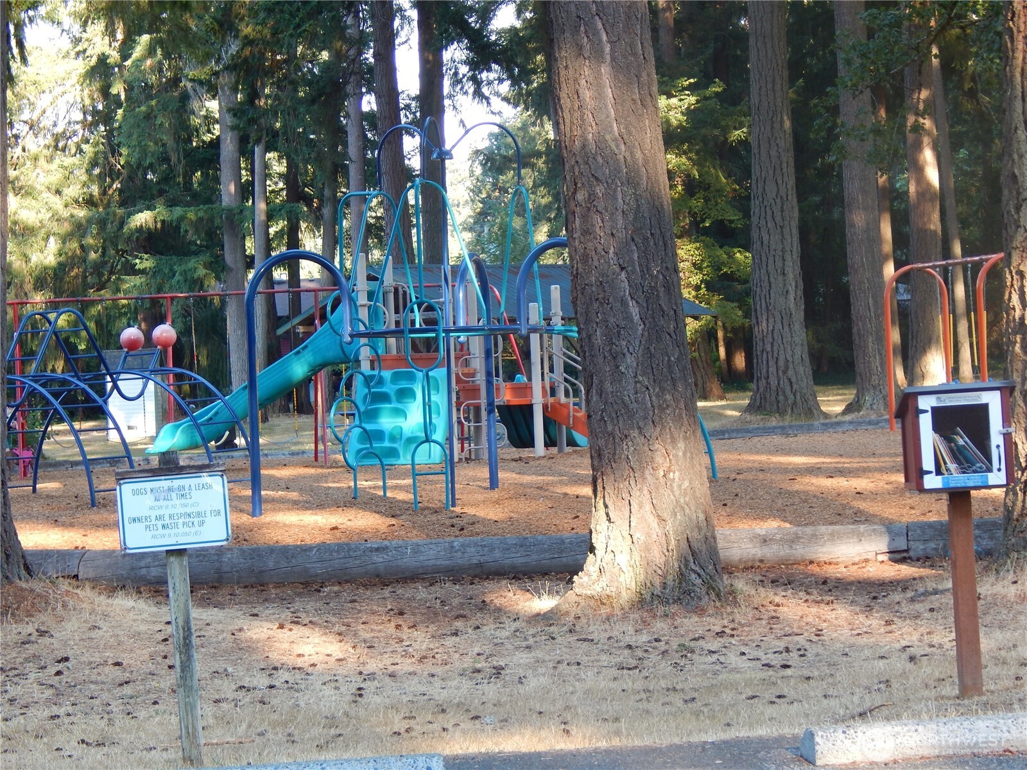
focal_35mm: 104
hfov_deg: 18.9
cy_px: 385
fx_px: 3086
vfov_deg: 14.2
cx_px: 514
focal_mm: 18.7
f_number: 4.5
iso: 125
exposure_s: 1/50
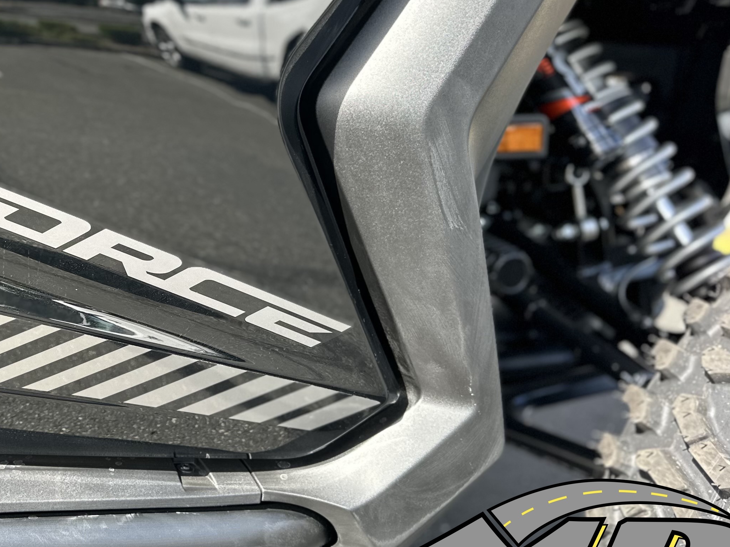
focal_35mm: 47
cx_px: 47
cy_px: 171
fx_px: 991
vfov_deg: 30.6
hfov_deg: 37.3
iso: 80
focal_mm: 6.86
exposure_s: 1/421
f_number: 1.78
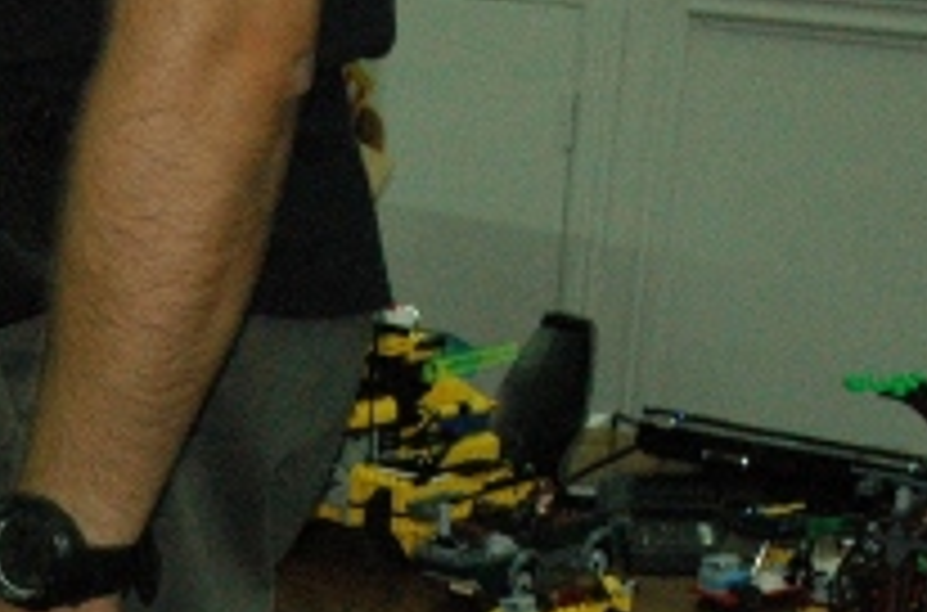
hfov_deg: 13.2
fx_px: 3747
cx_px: -558
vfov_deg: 9.0
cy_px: 1073
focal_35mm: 146
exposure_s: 1/60
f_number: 5
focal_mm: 25
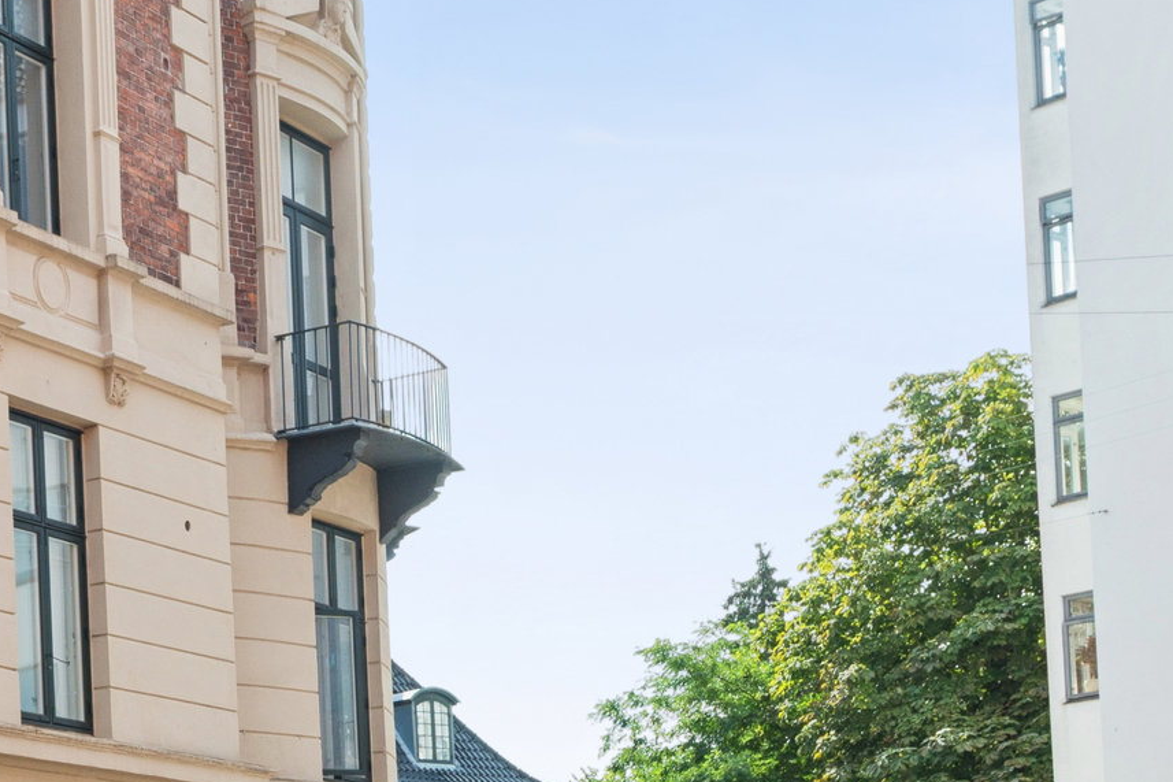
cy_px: 418
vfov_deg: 17.7
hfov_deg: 24.4
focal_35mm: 77
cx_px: -141
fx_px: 2508
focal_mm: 22
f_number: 10
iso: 200
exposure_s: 1/200
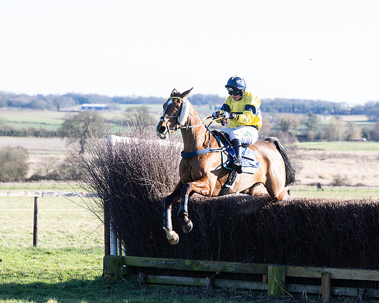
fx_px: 1957
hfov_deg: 11.1
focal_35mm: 175
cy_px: 163
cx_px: 172
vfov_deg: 8.9
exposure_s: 1/1600
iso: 800
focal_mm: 115
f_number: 4.5
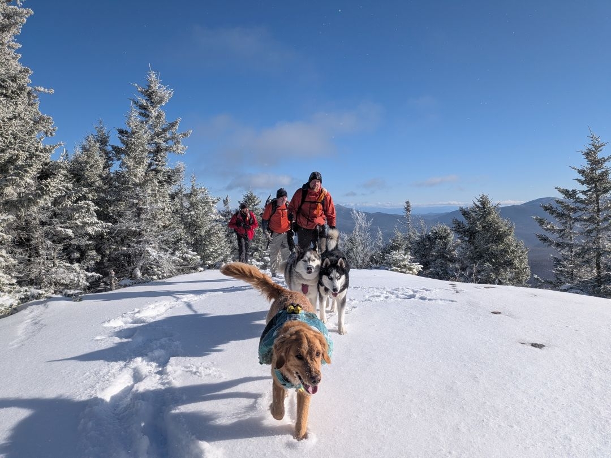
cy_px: 229
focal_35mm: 24
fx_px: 424
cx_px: 306
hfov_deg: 71.6
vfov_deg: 56.8
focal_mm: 4.53
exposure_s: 1/2421
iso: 34
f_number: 1.7
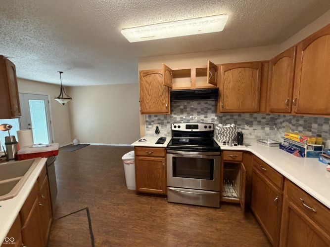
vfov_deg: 85.7
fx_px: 133
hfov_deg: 102.1
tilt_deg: -6.2
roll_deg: +1.0
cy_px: 124
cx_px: 165
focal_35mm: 14
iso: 500
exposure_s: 1/60
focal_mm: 2.22
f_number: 2.2
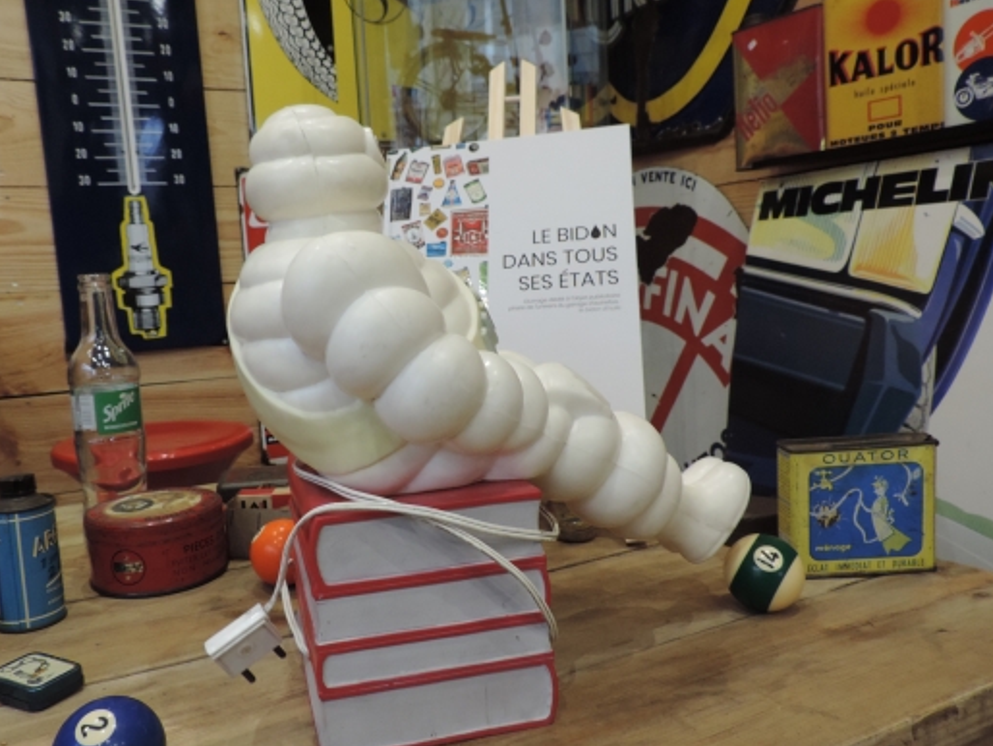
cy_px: 354
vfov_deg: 49.8
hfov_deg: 63.1
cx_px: 423
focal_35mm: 28
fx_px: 804
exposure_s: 1/30
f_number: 3
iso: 280
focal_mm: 4.3
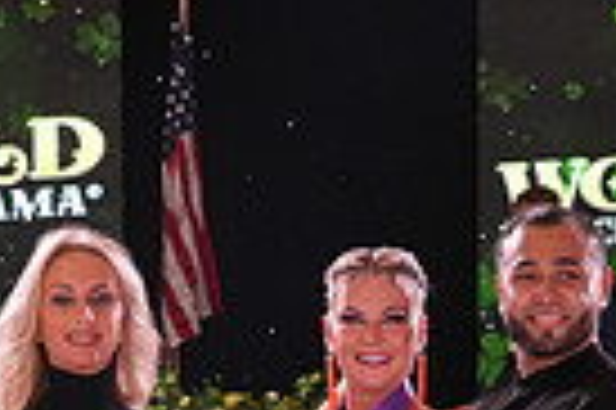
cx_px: 391
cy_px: 651
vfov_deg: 8.3
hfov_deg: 12.8
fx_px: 2752
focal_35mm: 161
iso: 1600
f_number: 5
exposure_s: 1/200
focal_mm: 38
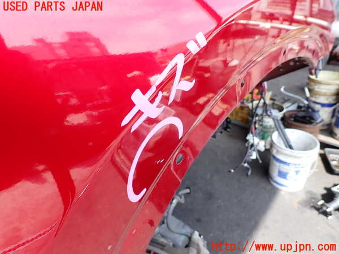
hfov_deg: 69.4
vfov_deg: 54.9
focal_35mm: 25
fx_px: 245
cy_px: 127
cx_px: 170
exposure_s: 1/200
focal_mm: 4.5
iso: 100
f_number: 2.8
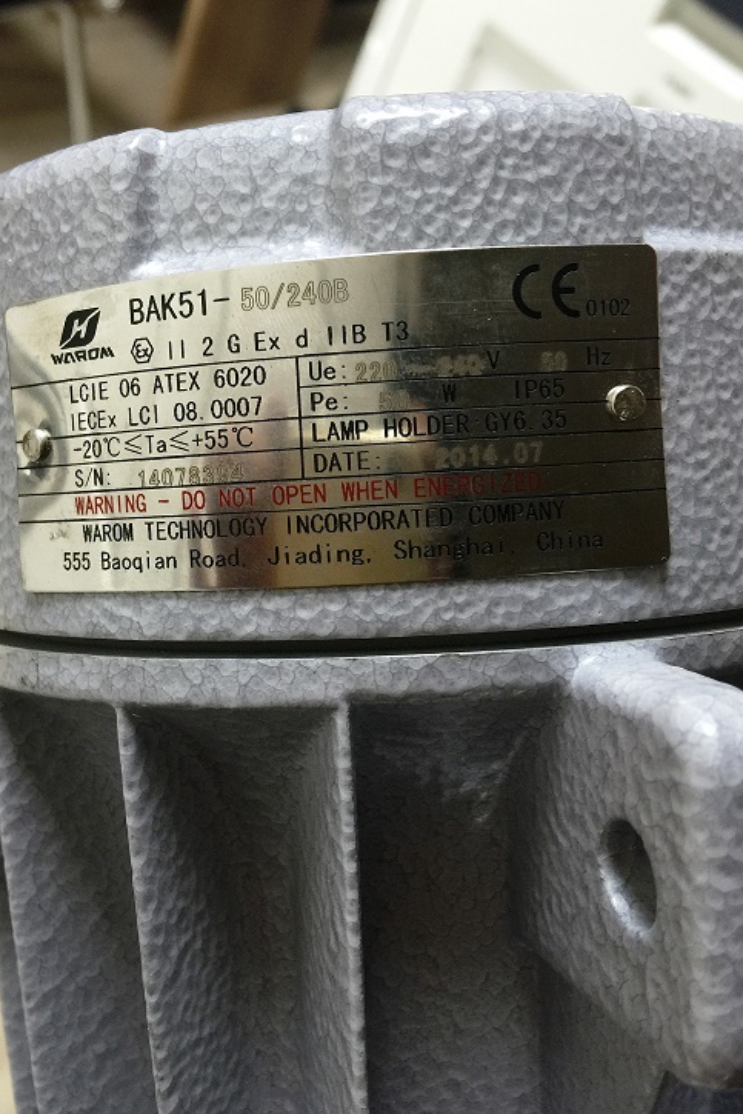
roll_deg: -26.3
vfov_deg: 55.7
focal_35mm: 34
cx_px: 322
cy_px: 509
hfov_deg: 38.8
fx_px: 1052
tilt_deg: -43.4
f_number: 2.2
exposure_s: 1/17
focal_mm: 4.15
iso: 64
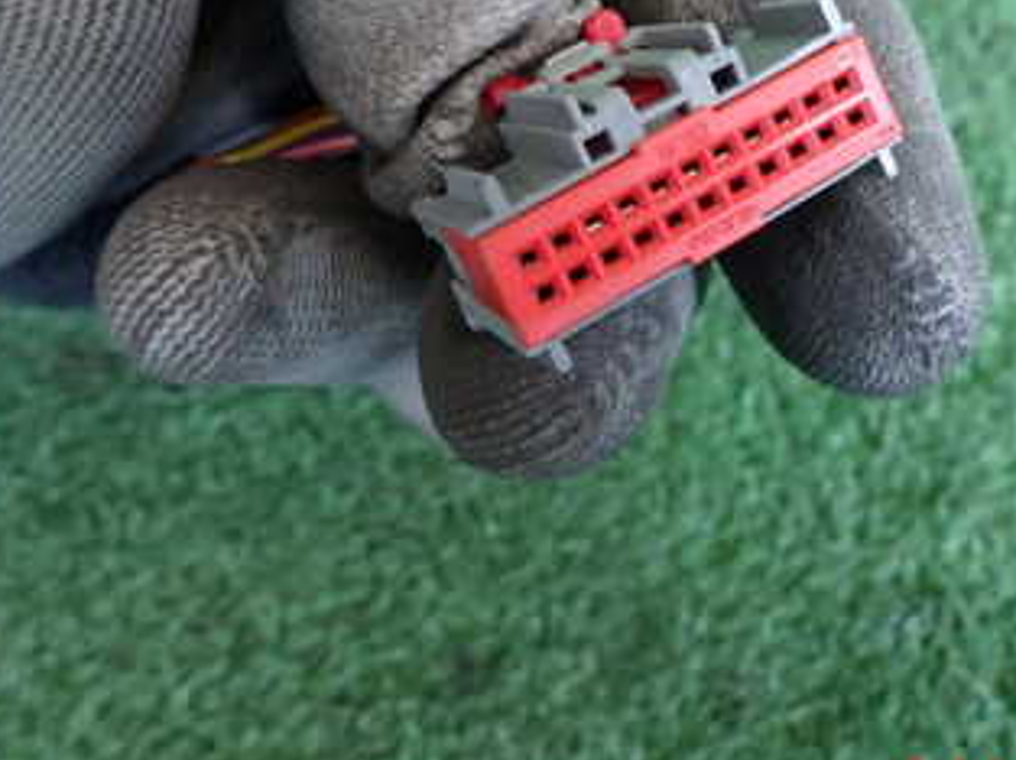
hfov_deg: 39.3
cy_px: 101
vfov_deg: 29.2
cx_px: 669
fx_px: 1407
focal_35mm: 48
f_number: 2
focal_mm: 4.5
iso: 320
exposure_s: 1/30
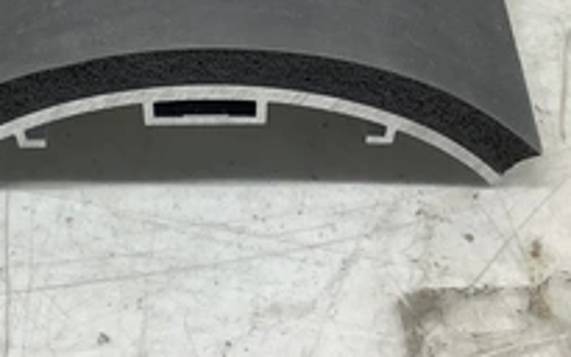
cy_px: 75
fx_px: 996
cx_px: 214
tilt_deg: -53.2
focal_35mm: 64
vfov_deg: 20.1
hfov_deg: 31.9
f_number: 2.4
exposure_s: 1/120
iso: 80
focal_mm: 3.3
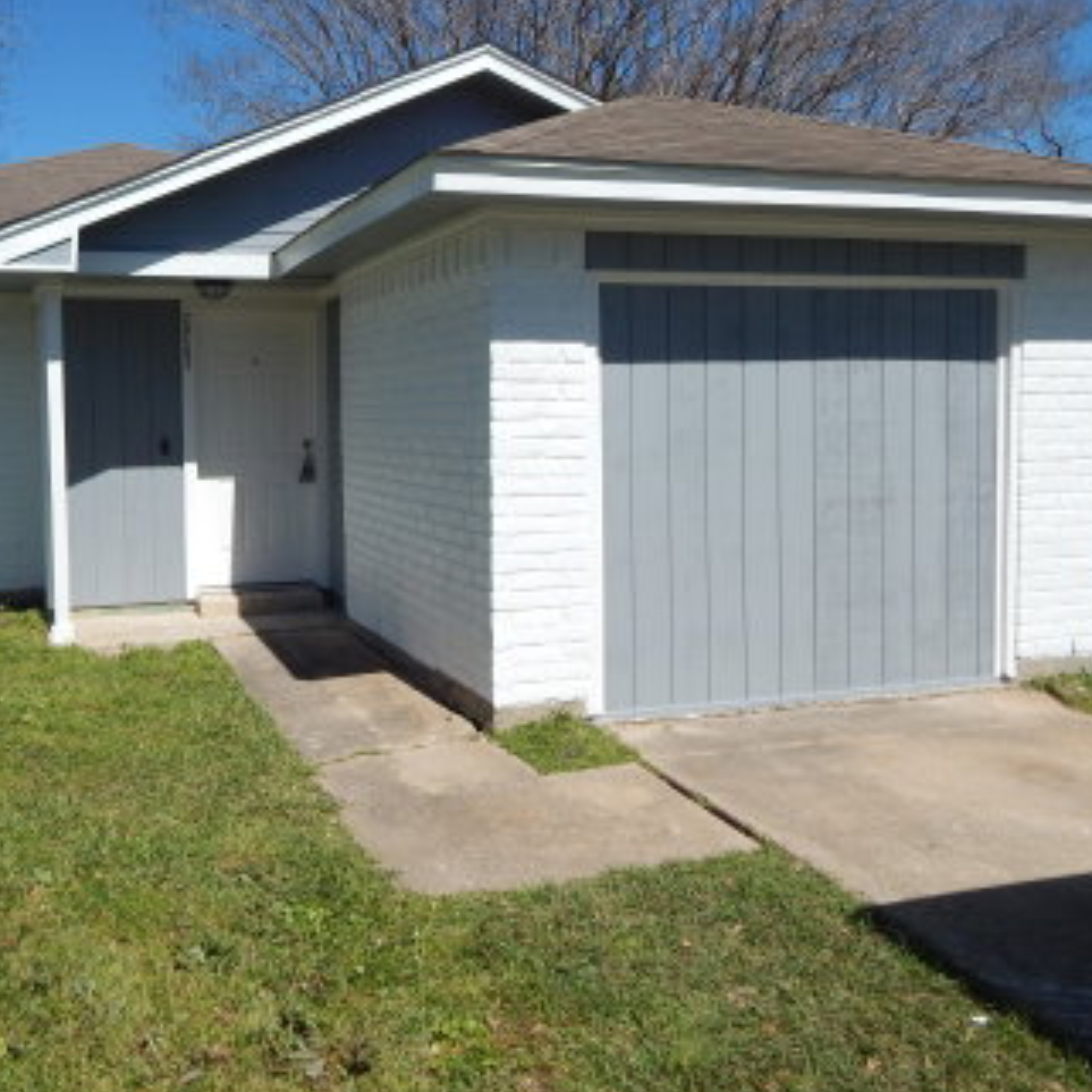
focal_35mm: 31
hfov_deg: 51.4
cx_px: 354
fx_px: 1106
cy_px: 456
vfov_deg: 52.3
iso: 125
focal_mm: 4
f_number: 6
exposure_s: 1/800
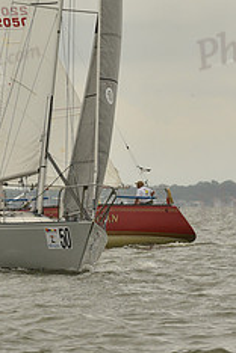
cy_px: -26
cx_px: 119
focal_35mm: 496
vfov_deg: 4.1
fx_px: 4877
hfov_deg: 2.8
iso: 400
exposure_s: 1/800
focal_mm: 200
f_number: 10
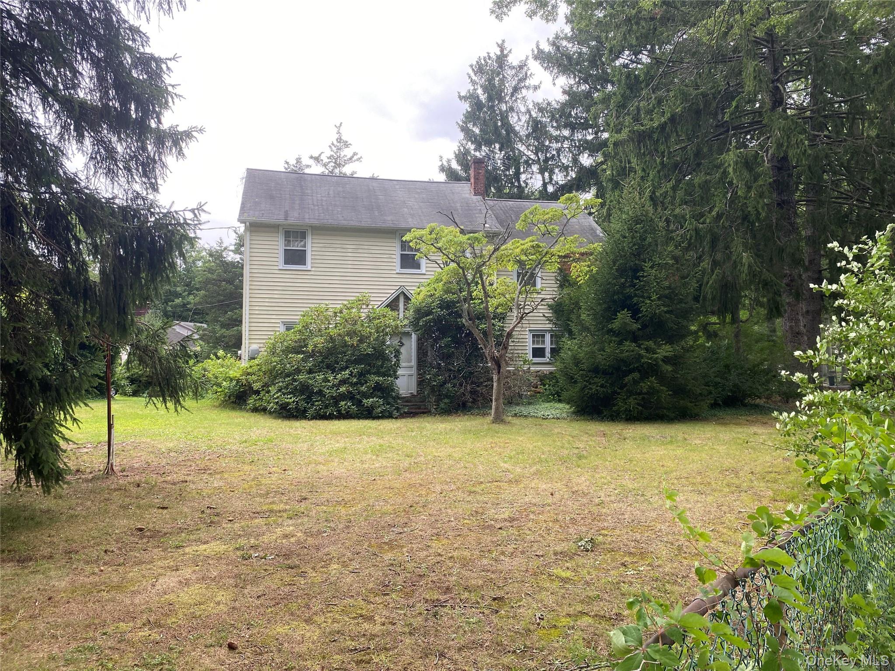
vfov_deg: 53.1
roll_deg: -0.6
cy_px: 336
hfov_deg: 67.3
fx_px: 672
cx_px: 448
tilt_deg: +4.8
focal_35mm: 26
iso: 32
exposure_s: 1/122
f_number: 1.8
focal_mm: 4.25
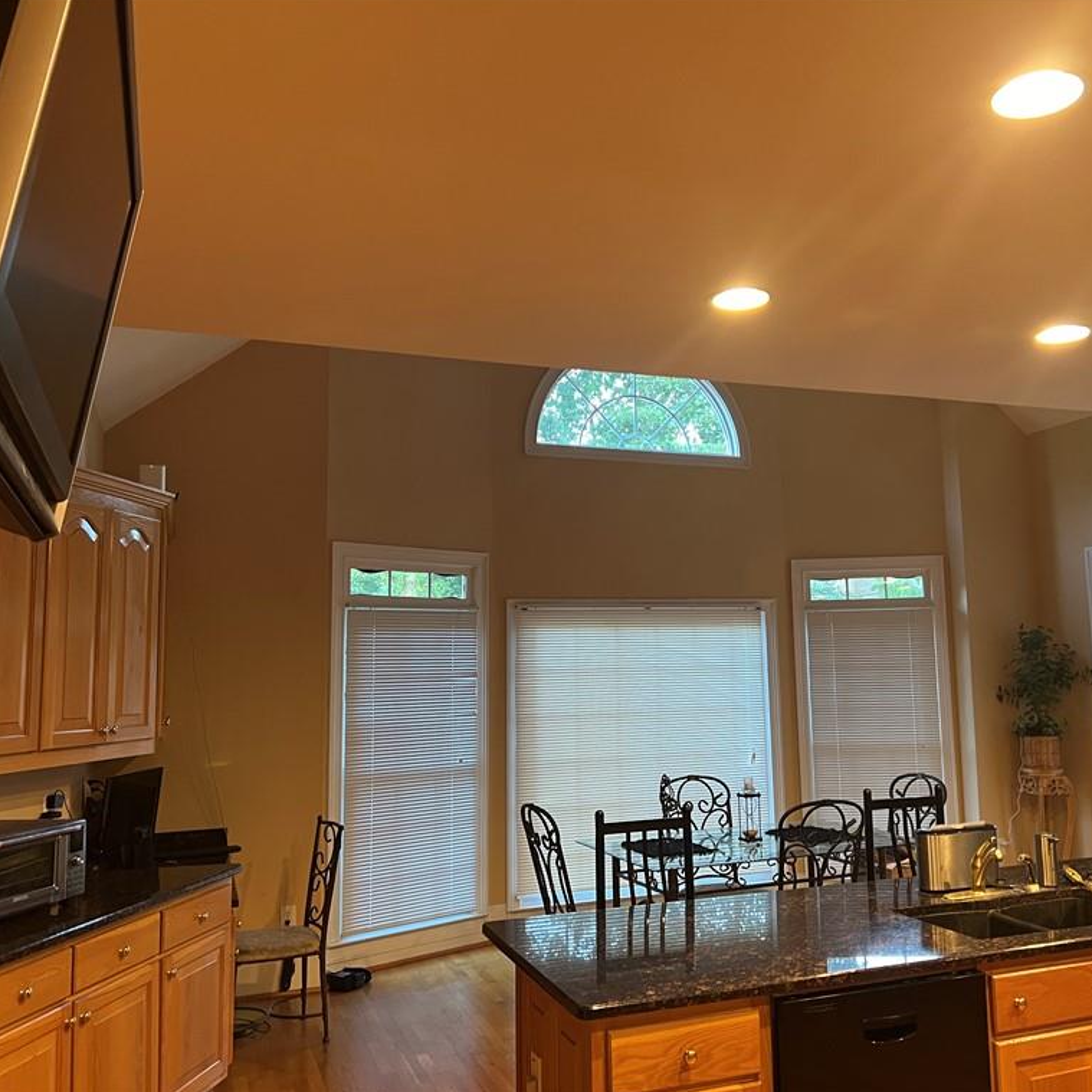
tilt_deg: +7.0
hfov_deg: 52.3
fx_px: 1106
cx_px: 642
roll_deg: +2.4
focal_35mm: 31
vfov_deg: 52.5
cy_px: 545
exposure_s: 1/60
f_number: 1.5
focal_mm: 5.7
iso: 250
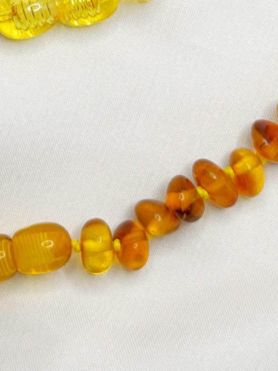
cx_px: 44
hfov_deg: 8.1
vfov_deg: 10.5
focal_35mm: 184
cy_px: -117
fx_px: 1970
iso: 80
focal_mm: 6.76
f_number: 1.78
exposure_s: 1/100
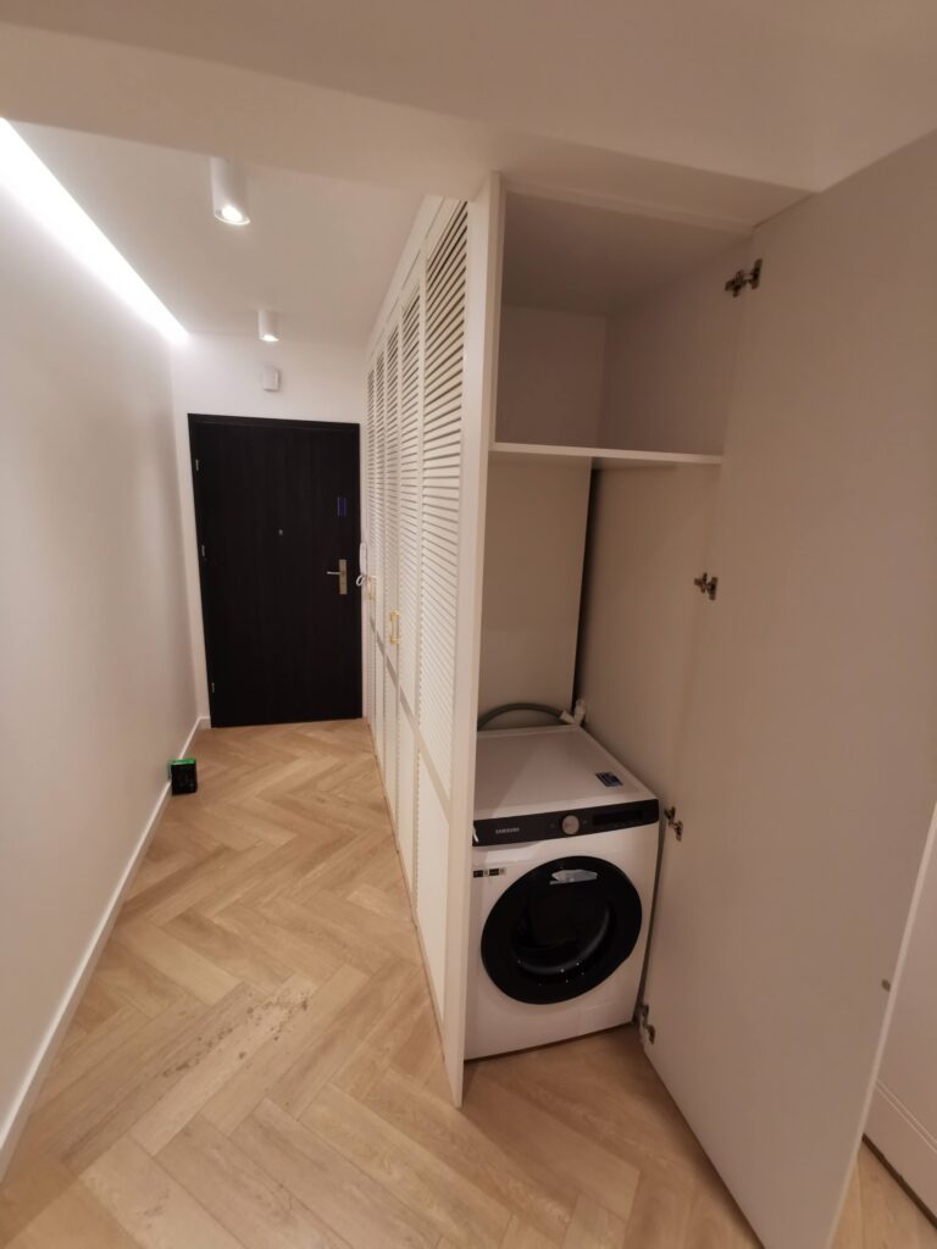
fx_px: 577
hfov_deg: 78.1
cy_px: 624
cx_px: 468
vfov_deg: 94.5
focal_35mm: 16
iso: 250
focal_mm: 2.35
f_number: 2.2
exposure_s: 1/30
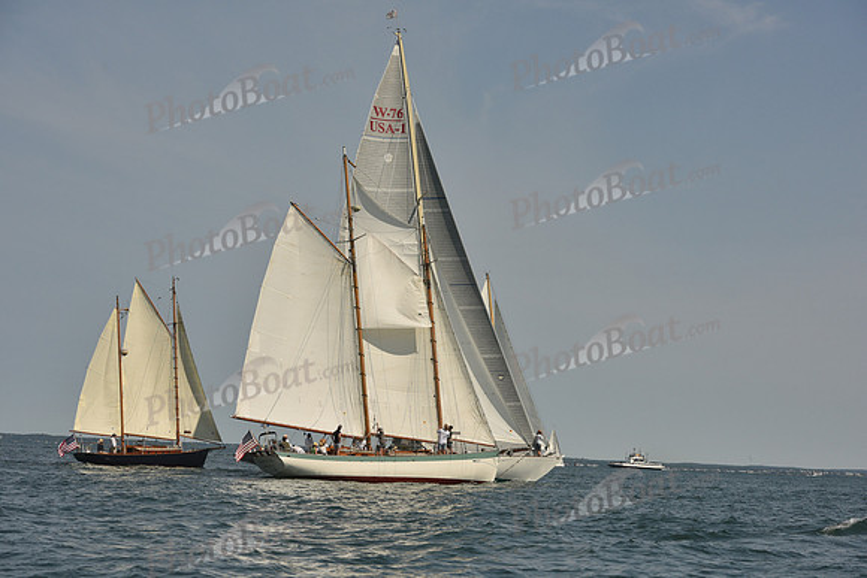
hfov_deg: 28.8
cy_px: 289
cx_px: 434
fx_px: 1686
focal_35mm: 70
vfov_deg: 19.5
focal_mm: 70
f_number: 8
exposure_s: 1/1250
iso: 320
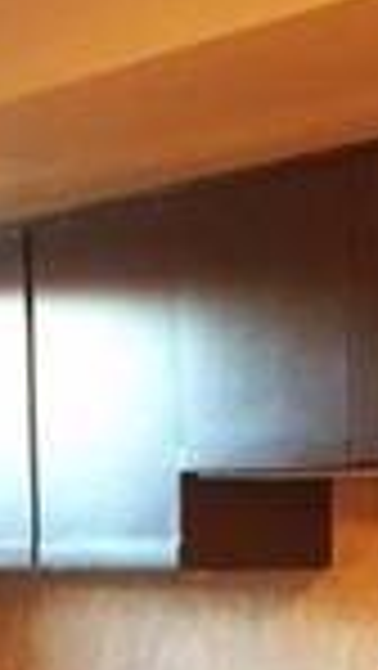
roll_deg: -0.4
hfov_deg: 8.9
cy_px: 908
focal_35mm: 136
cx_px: 234
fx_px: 2419
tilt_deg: -9.5
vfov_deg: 15.0
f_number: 2.2
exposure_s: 1/20
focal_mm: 4.15
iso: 250
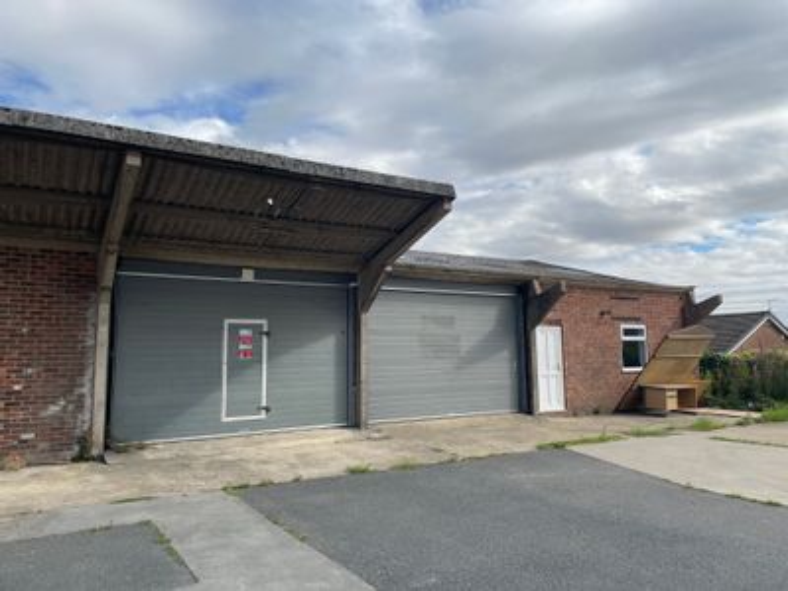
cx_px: 394
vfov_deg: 53.1
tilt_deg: +6.6
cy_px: 296
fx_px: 592
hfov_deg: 67.3
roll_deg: +0.6
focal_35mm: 26
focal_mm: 4.2
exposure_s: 1/3610
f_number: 1.6
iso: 32
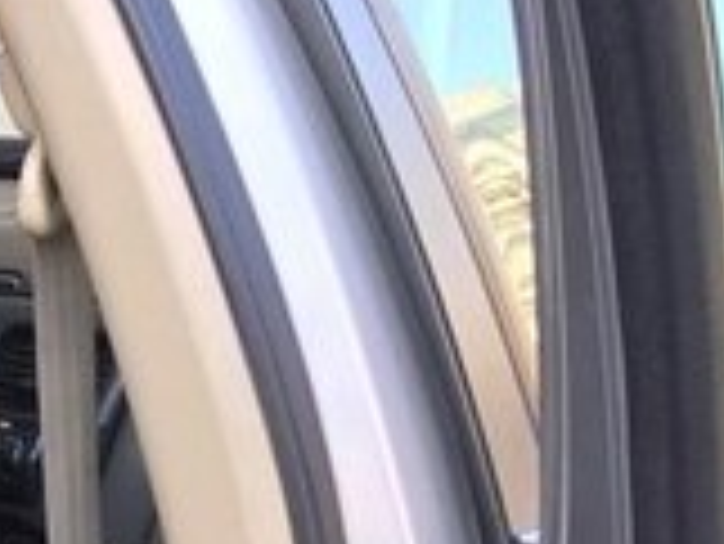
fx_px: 2491
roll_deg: +0.9
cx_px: -702
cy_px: 776
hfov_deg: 14.1
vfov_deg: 12.0
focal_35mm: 119
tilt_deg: -17.5
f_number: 2.2
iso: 40
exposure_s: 1/100
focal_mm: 4.15
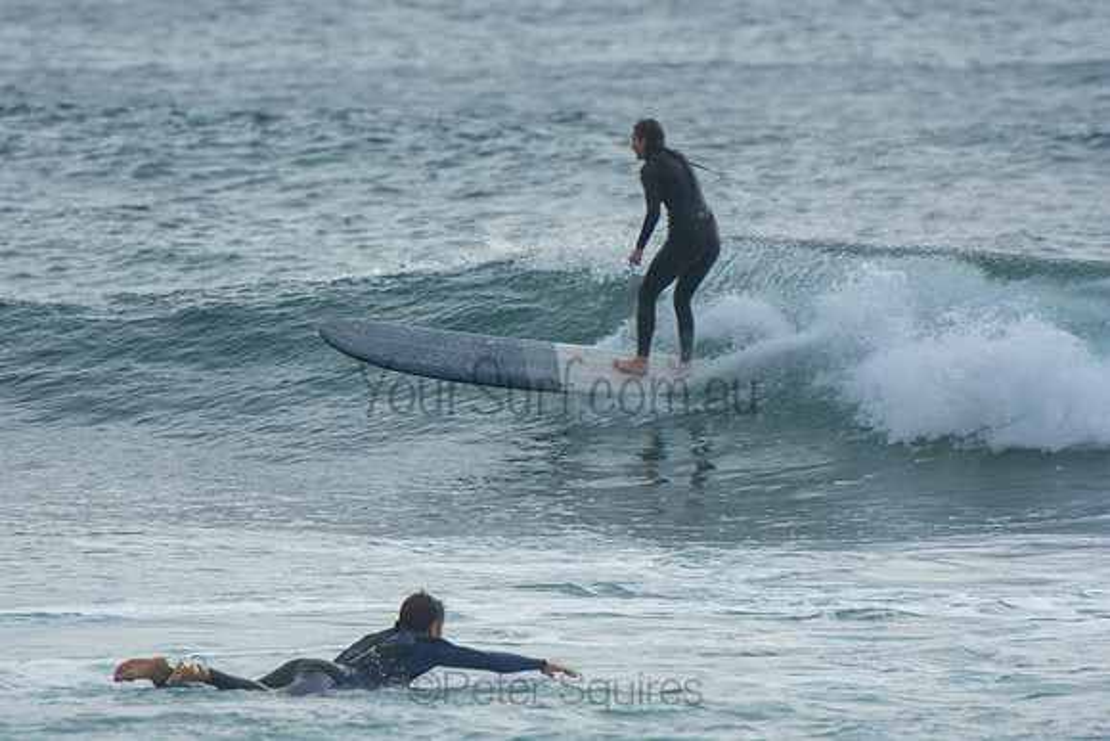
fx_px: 18503
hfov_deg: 3.4
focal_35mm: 600
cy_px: 370
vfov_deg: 2.3
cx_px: 555
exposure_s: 1/1000
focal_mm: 400
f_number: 5.6
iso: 400
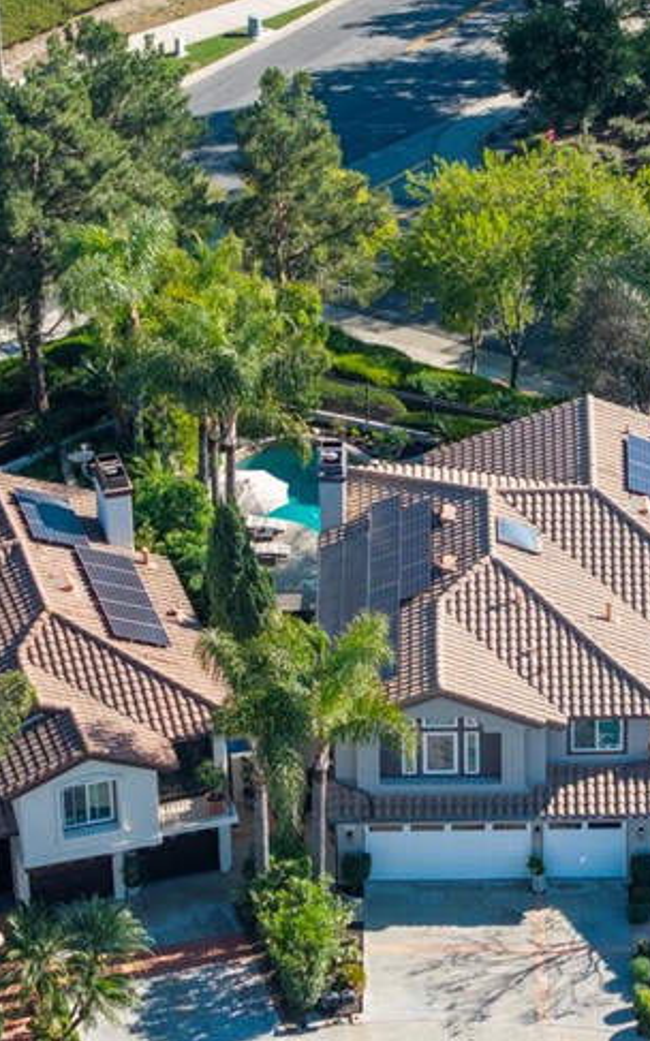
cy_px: 477
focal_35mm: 156
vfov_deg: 13.4
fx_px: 4425
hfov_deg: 8.4
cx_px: 612
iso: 110
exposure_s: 1/800
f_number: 2.8
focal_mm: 19.35
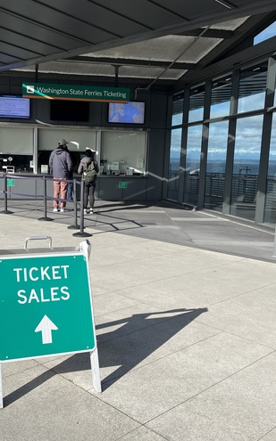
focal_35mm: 37
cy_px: 220
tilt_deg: -9.4
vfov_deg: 52.8
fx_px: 446
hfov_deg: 34.1
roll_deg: -2.0
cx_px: 95
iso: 50
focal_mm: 5.1
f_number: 1.6
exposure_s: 1/3876
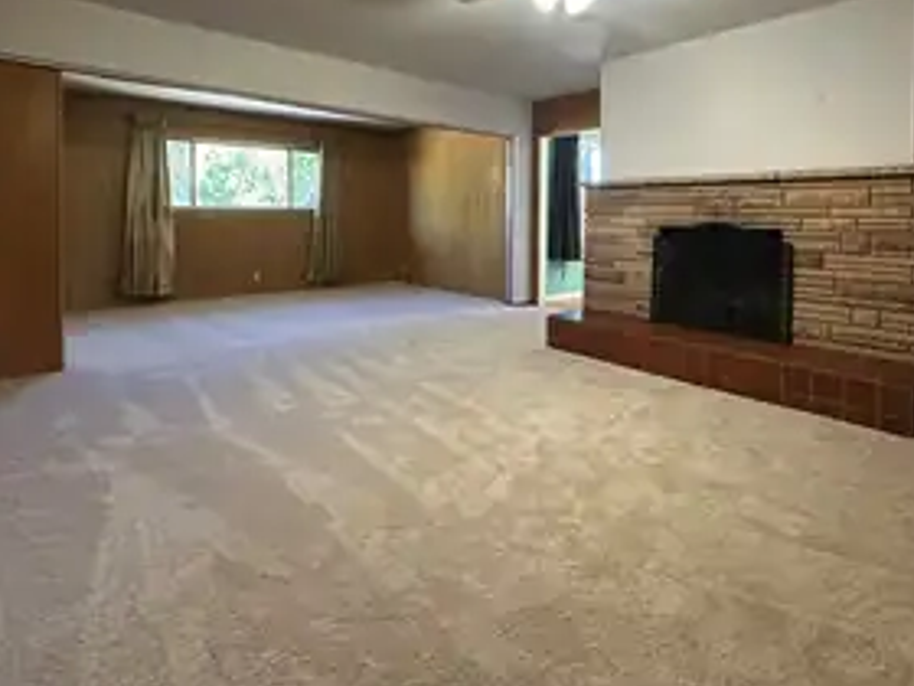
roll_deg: +0.2
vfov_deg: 64.2
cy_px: 225
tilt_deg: -1.5
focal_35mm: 20
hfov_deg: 81.5
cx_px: 506
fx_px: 528
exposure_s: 1/60
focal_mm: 2.22
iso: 500
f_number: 2.2
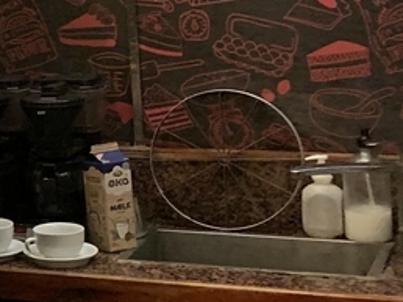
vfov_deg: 12.1
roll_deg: +5.5
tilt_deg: -5.0
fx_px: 1407
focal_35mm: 121
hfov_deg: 13.3
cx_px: -473
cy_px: 36
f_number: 1.8
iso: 500
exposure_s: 1/25
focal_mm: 4.25
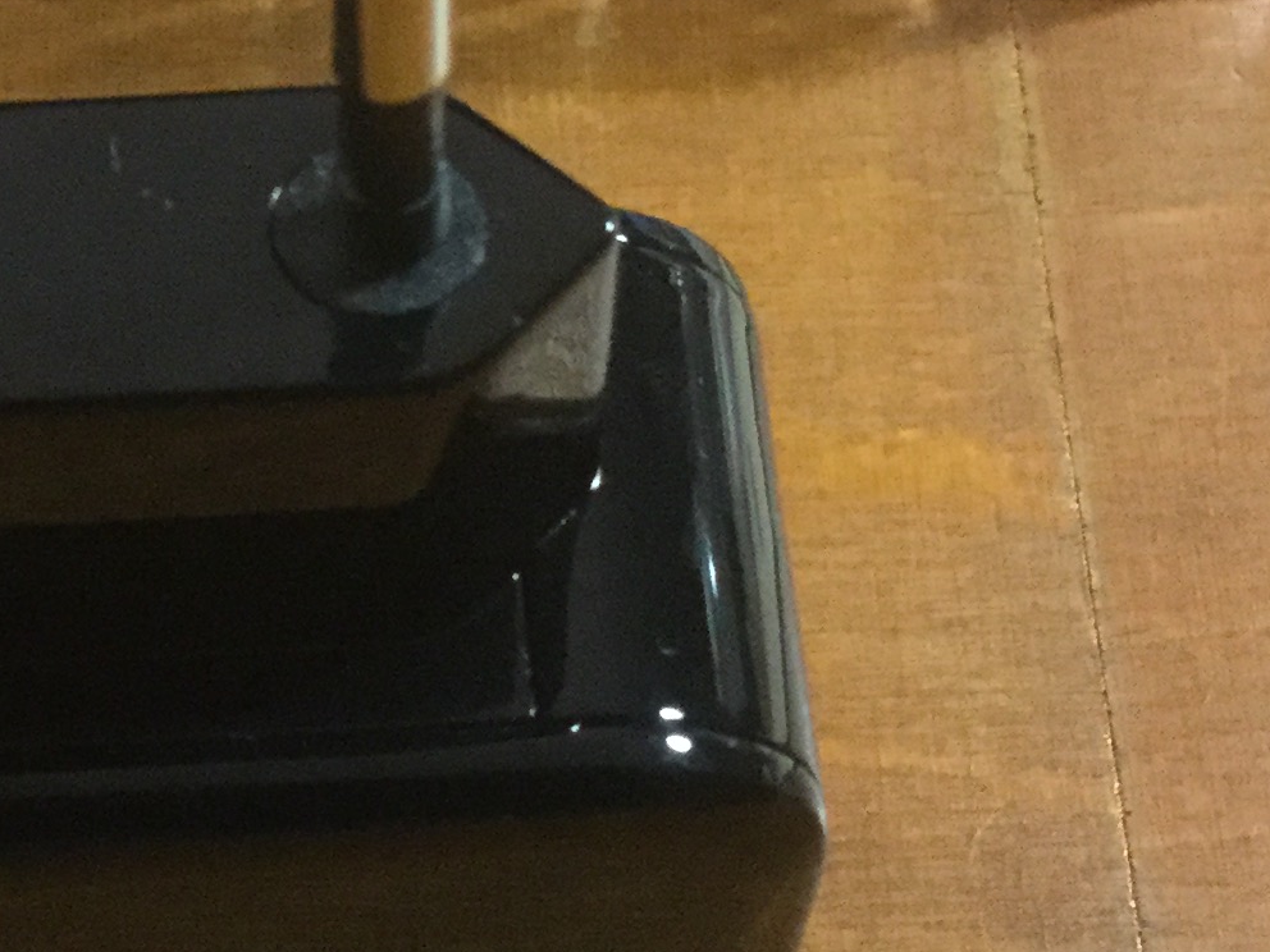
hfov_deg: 19.1
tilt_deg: -59.9
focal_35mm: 102
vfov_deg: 14.5
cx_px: 236
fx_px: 3742
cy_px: 476
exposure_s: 1/17
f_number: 2.4
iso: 250
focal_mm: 3.3
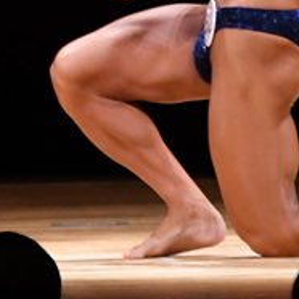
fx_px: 9880
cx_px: 205
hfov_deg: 1.7
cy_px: -77
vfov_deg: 1.7
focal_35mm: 1011
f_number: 5.6
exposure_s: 1/400
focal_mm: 190
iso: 4000
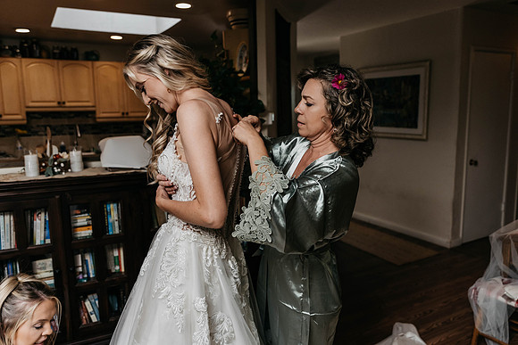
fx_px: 446
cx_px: 259
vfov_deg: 42.3
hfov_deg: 60.3
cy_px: 172
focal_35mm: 31
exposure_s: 1/640
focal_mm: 31
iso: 1000
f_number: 2.8
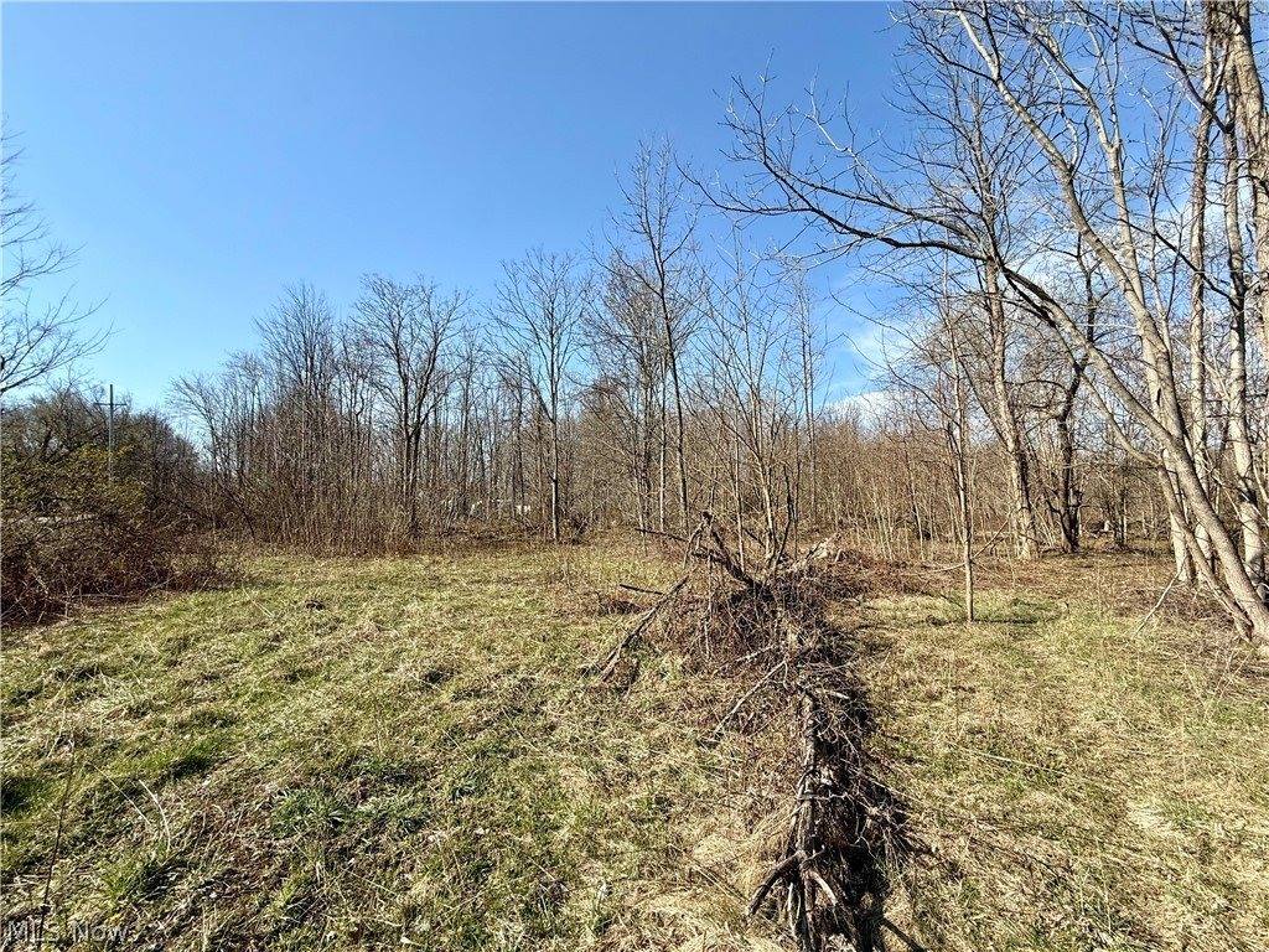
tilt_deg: +3.8
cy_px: 476
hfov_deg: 102.1
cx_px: 634
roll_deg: -0.2
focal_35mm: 14
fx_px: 513
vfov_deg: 85.7
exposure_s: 1/1431
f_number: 2.2
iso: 50
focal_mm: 2.22
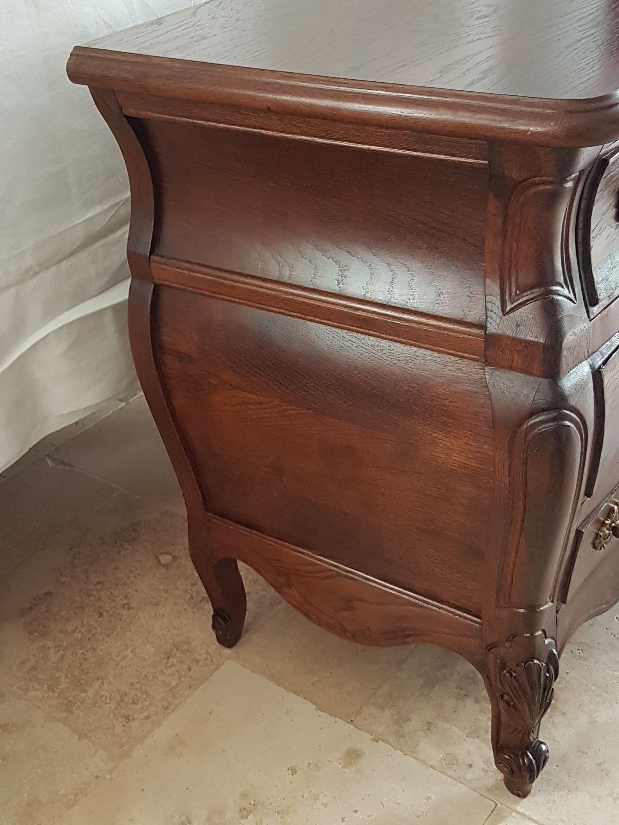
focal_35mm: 26
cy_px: 412
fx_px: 620
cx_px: 310
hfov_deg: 53.1
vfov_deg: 67.3
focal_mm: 4.2
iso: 160
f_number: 1.7
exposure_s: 1/50
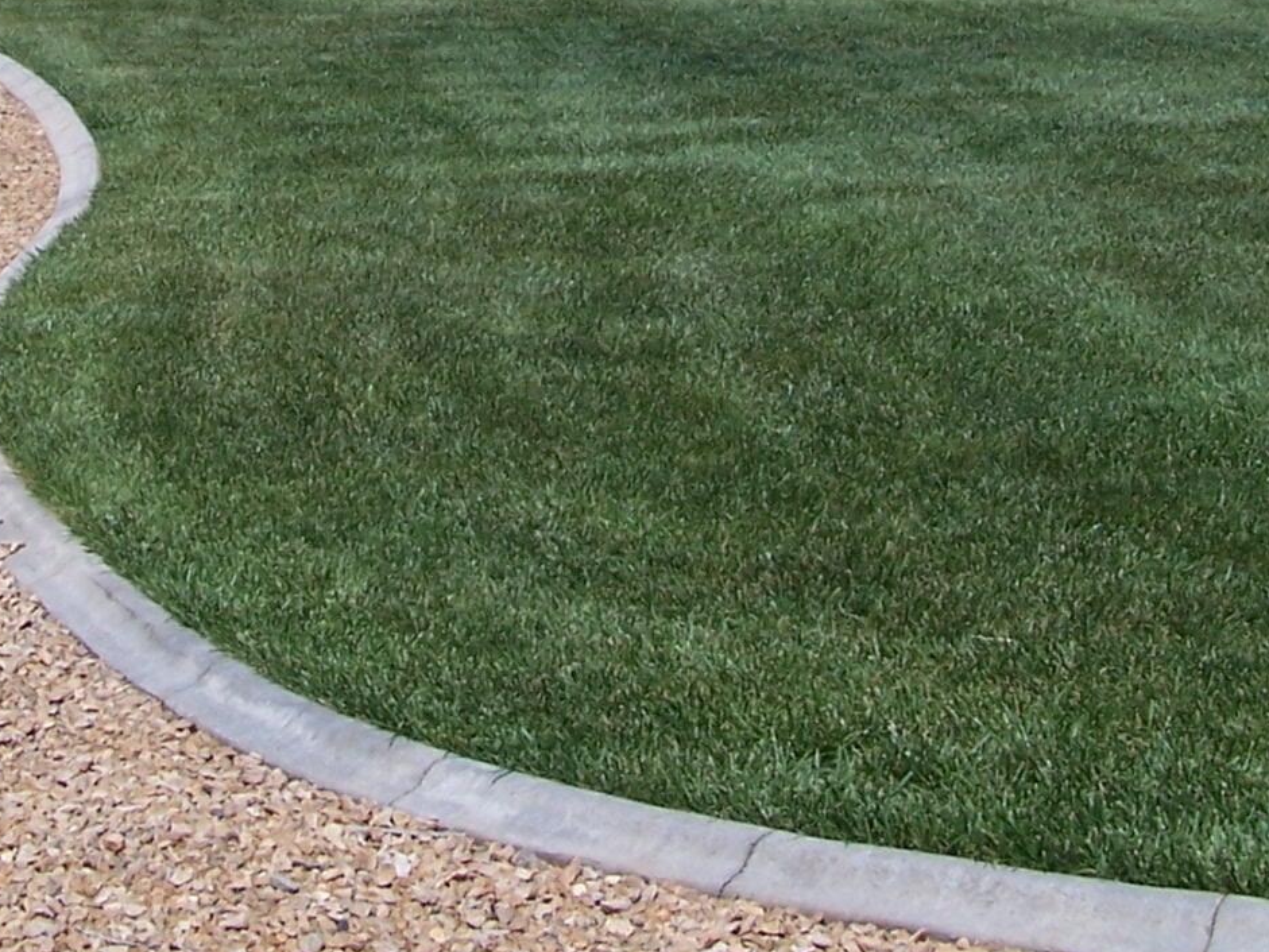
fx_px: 3410
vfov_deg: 15.6
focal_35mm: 93
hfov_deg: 21.1
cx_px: 562
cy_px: -28
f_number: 5.6
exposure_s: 1/750
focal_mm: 6.3
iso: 80
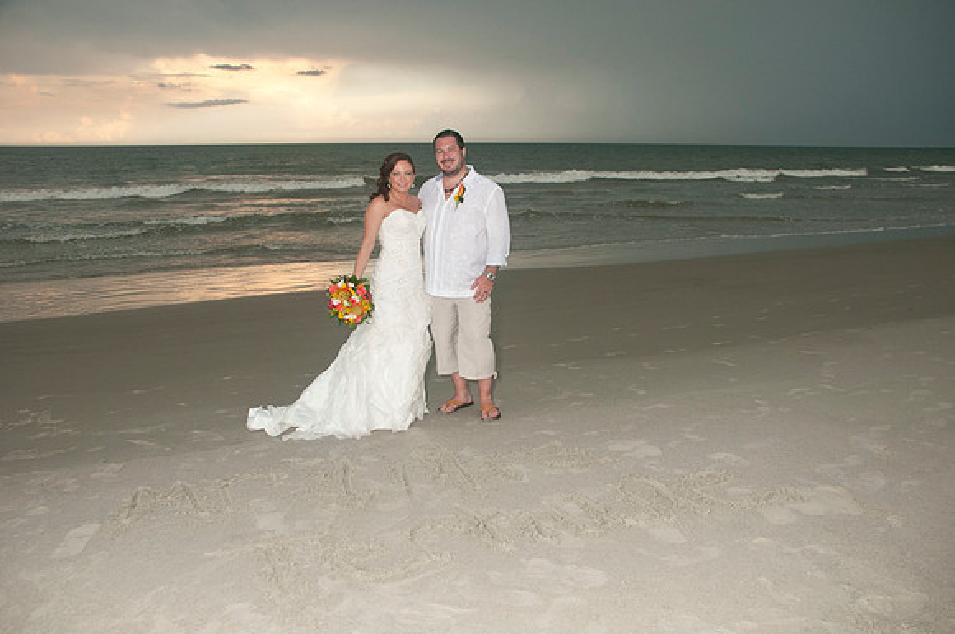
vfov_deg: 43.5
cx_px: 478
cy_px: 317
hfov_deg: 62.0
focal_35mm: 30
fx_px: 795
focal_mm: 20
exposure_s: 1/200
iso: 400
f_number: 5.6
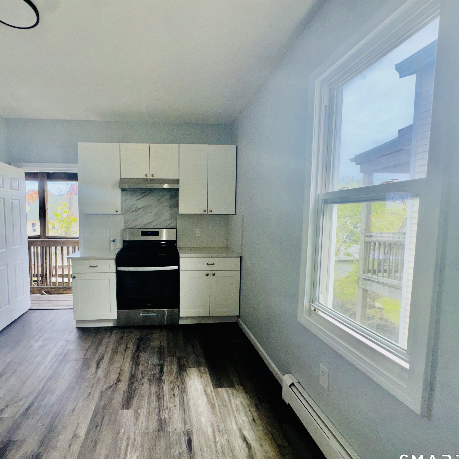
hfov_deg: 82.7
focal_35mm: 17
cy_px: 235
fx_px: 255
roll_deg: +0.0
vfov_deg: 84.0
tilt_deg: -4.6
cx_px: 178
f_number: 2.2
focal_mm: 2.22
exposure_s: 1/416
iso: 32
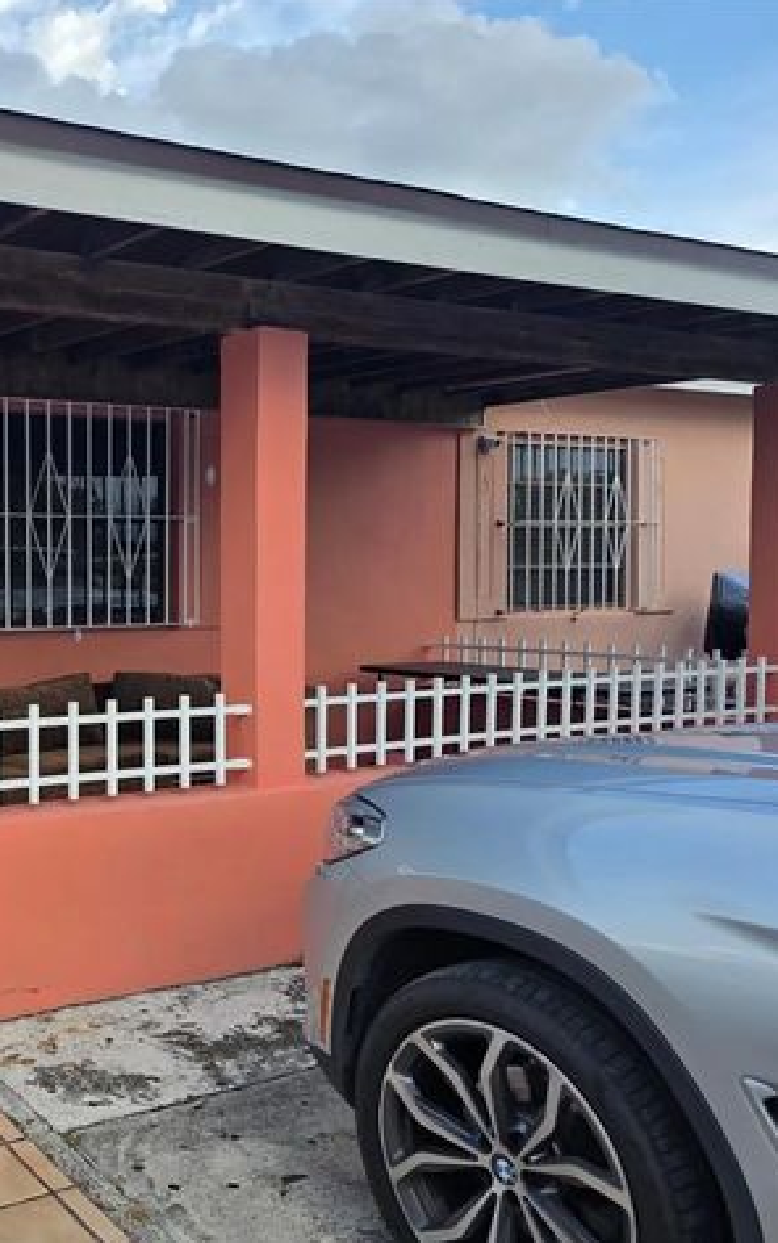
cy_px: 628
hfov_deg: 35.4
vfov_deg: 58.1
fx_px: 1118
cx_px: 37
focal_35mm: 33
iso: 32
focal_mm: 6.3
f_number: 1.7
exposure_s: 1/359
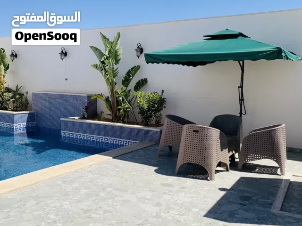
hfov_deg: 67.3
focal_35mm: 26
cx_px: 151
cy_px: 113
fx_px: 227
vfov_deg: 53.1
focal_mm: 4.25
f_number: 1.8
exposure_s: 1/3289
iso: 25
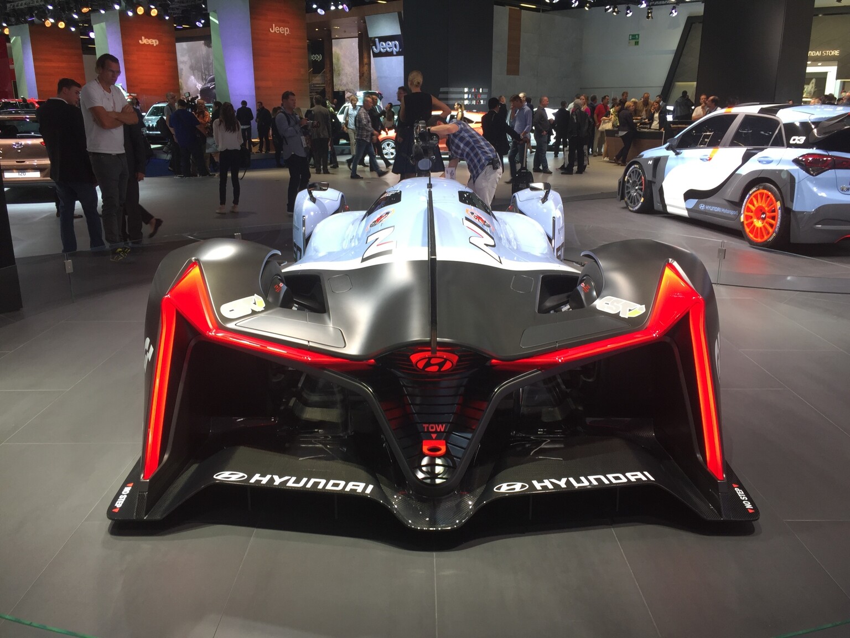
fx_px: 712
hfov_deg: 61.7
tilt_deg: -15.9
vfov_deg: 48.2
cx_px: 425
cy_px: 319
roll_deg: -0.3
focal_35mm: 29
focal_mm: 4.15
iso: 32
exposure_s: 1/40
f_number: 2.2
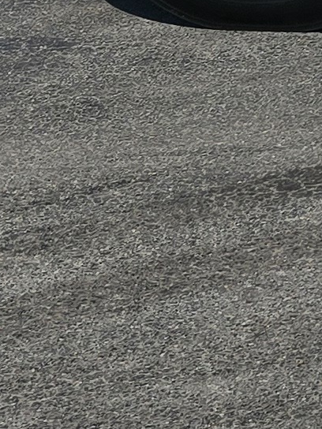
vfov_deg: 10.6
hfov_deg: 6.7
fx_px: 2096
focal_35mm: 169
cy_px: -450
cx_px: 1332
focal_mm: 6.3
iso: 12
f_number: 1.7
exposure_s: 1/1465
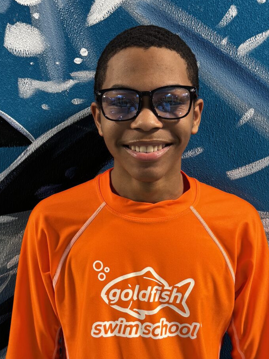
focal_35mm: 54
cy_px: 189
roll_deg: +0.8
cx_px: 146
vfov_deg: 35.5
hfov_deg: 27.0
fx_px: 559
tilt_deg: -12.0
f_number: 1.78
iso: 160
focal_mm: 6.76
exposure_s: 1/60
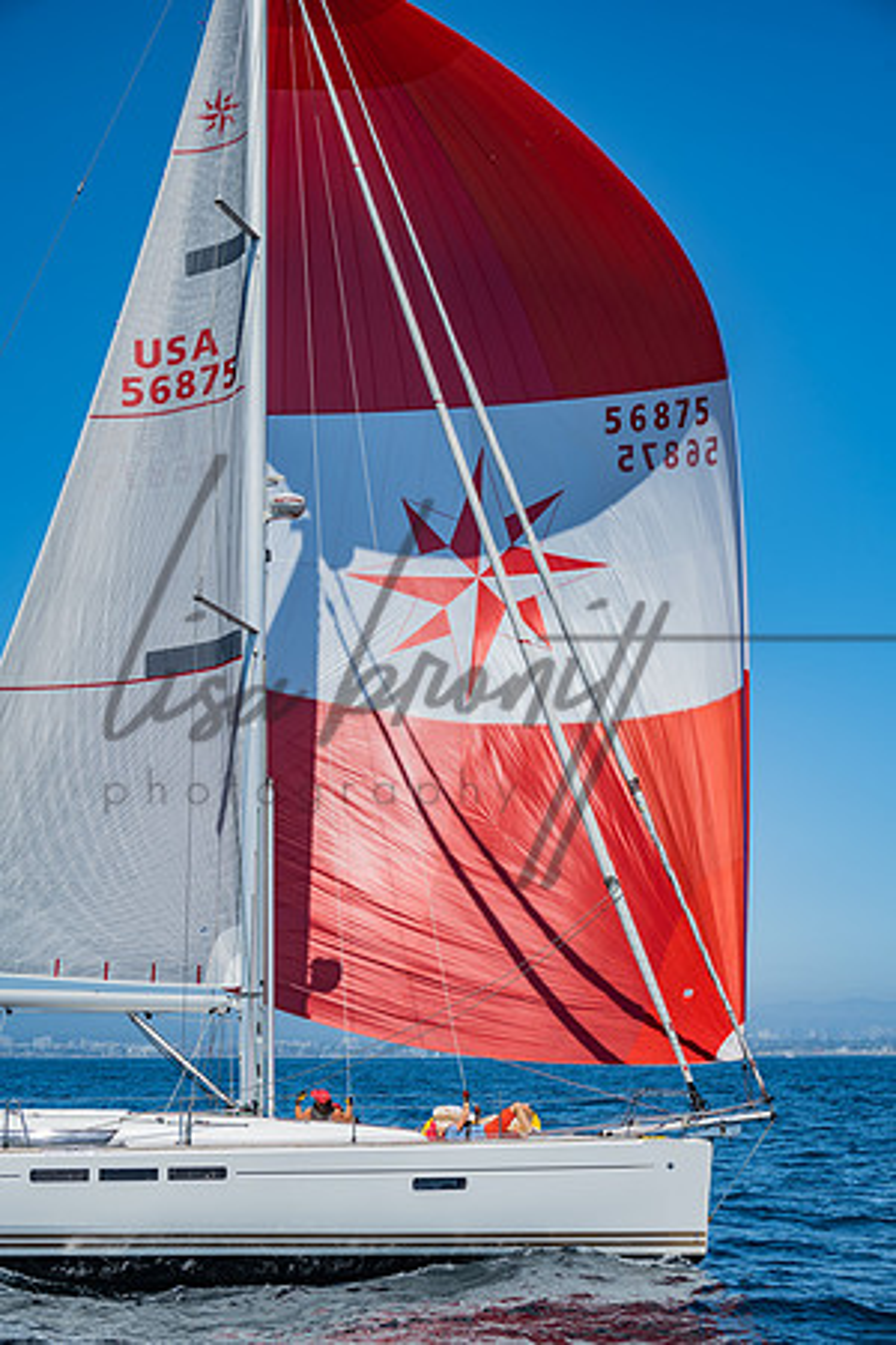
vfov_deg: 41.1
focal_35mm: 48
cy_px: 672
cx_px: 448
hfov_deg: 28.1
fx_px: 1792
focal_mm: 48
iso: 160
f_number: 6.3
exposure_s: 1/400
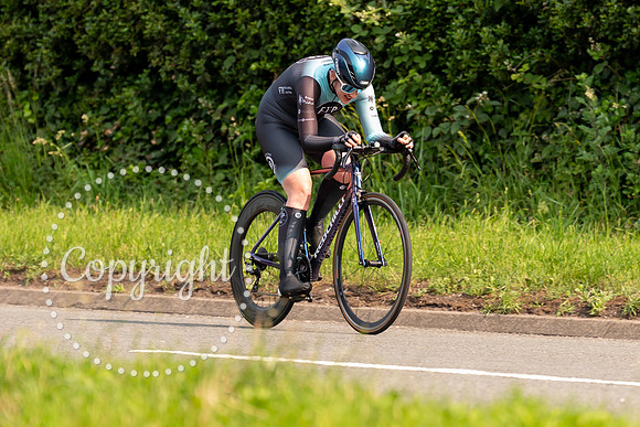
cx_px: 356
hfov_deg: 5.1
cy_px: 197
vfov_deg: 3.4
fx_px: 7140
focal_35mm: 402
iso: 250
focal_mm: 200
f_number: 3.2
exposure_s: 1/1000
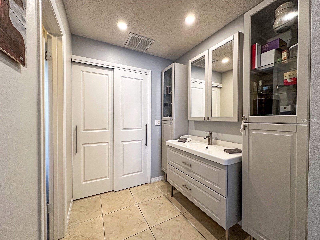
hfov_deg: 102.1
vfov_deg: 85.7
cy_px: 120
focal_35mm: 14
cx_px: 160
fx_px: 129
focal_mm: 2.22
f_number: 2.2
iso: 200
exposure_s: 1/120
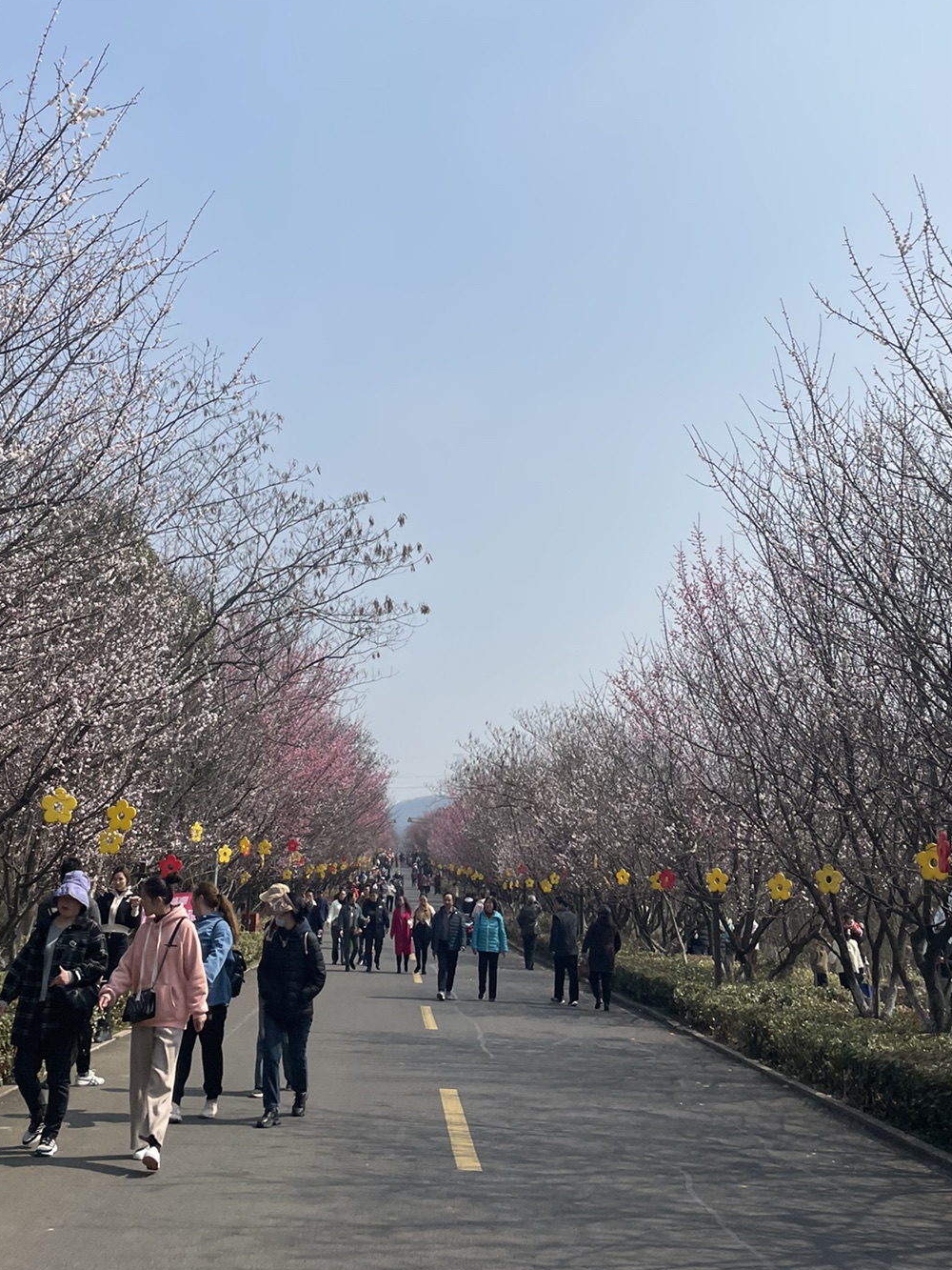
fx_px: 1430
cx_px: 419
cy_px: 390
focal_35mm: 39
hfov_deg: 36.8
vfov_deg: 46.8
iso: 32
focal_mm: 4.2
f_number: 1.6
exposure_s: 1/6494
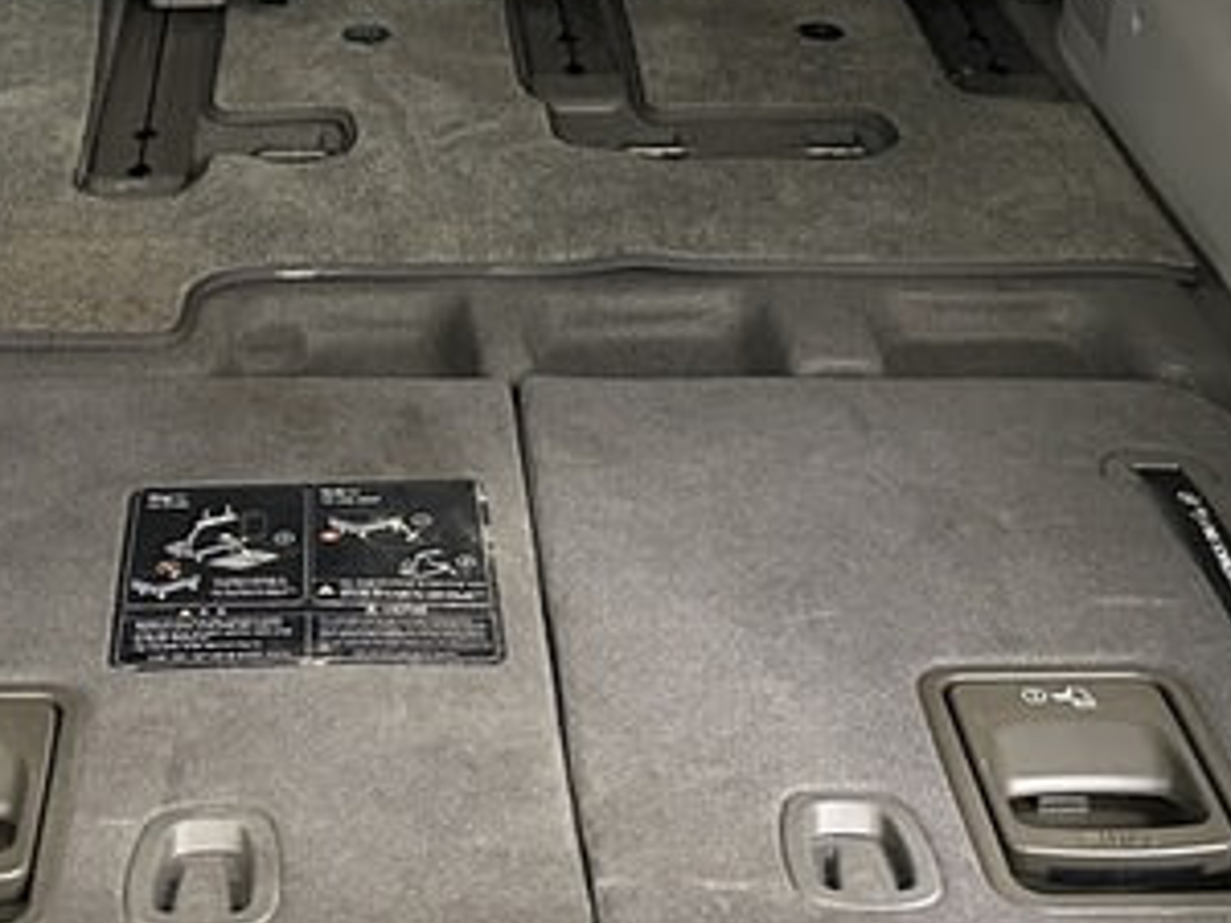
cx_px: 414
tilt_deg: -18.0
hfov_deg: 26.9
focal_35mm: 72
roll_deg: +0.2
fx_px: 2560
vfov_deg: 19.2
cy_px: -219
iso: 800
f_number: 1.78
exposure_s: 1/37
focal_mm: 6.86
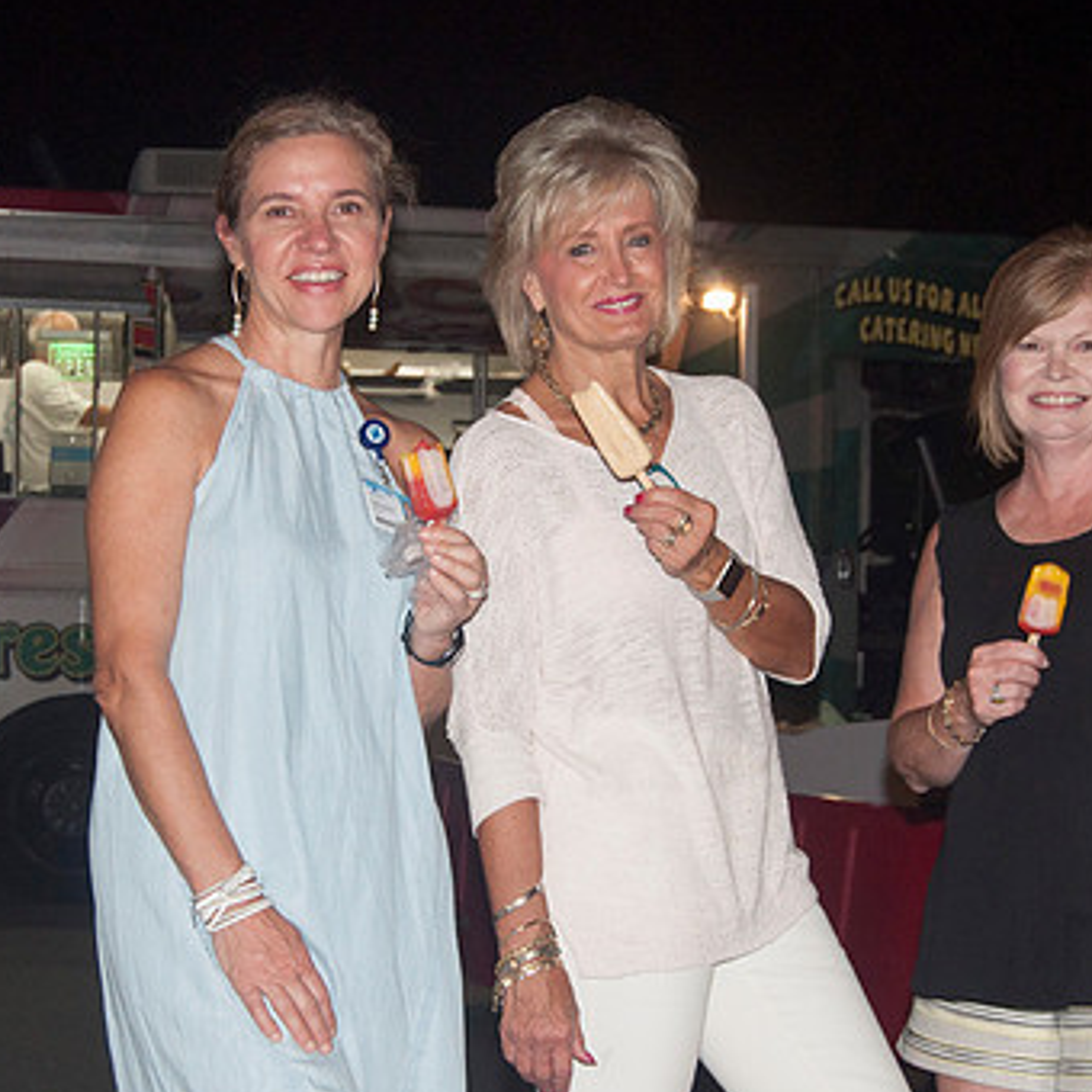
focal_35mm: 76
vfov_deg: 22.8
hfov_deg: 22.8
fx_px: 2712
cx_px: 552
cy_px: 577
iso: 400
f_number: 4.5
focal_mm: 35
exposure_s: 1/60
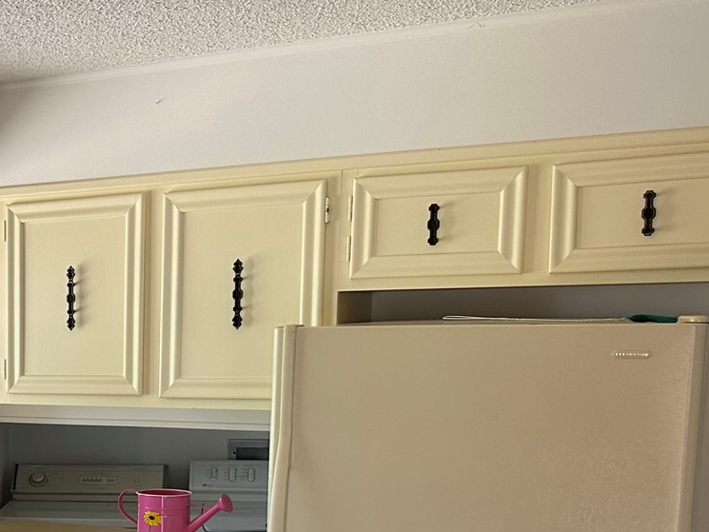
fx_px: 1352
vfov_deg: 21.5
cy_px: 530
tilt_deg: -7.5
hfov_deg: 26.4
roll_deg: +1.1
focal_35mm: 66
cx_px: -120
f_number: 1.78
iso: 100
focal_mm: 6.86
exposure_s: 1/142
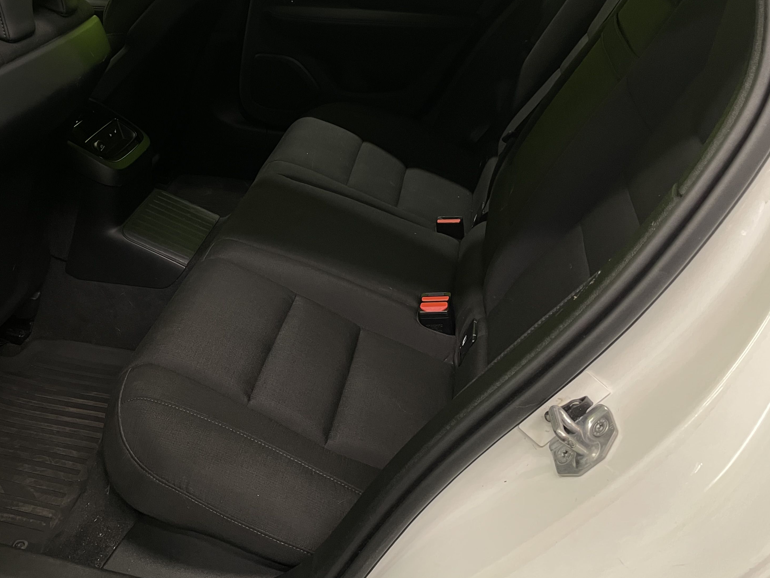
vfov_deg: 39.3
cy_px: 202
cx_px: 257
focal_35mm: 36
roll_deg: +0.2
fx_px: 801
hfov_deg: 50.4
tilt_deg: -27.0
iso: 320
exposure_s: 1/50
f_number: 1.6
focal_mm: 4.2
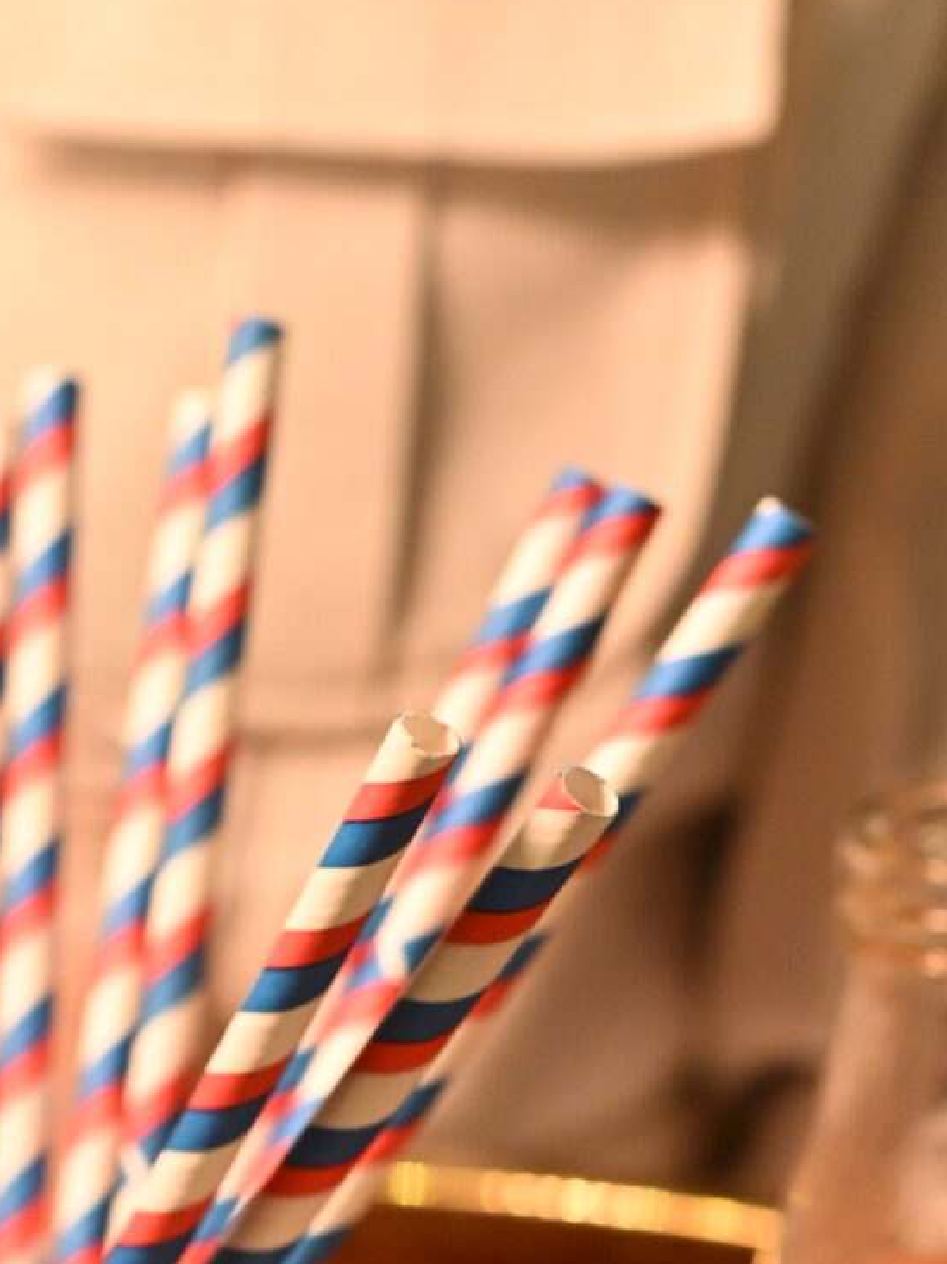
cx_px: -35
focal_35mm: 168
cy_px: 1357
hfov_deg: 8.8
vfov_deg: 11.6
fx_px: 6133
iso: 1600
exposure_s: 1/500
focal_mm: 50
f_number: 4
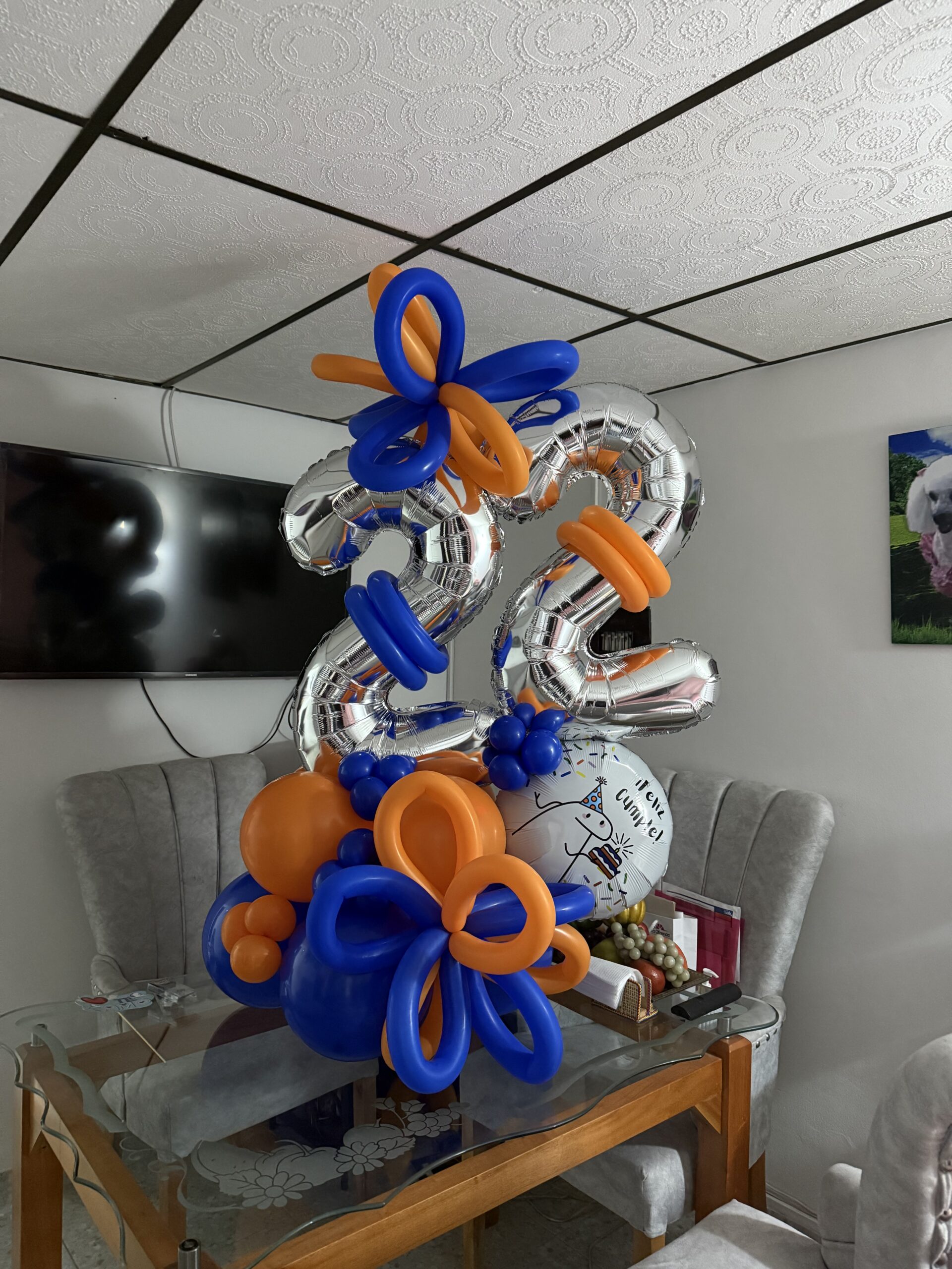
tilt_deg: +0.4
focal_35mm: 24
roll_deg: -0.8
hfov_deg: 56.8
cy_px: 634
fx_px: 880
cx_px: 476
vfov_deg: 71.6
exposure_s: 1/30
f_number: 1.78
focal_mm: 6.76
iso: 800
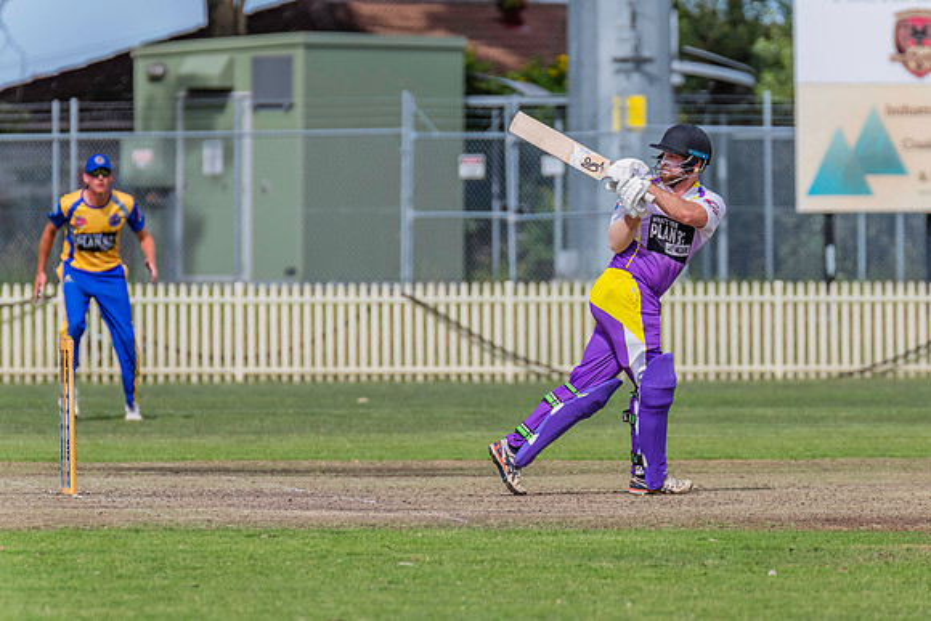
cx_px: 513
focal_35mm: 488
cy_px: 323
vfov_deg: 2.8
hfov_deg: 4.2
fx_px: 12619
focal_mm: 440
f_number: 7.1
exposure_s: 1/2500
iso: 800
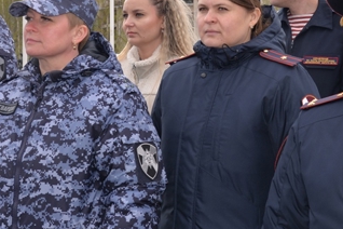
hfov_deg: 27.6
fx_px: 695
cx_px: 217
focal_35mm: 73
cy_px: 29
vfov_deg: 18.4
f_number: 7.1
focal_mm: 31
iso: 100
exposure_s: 1/200
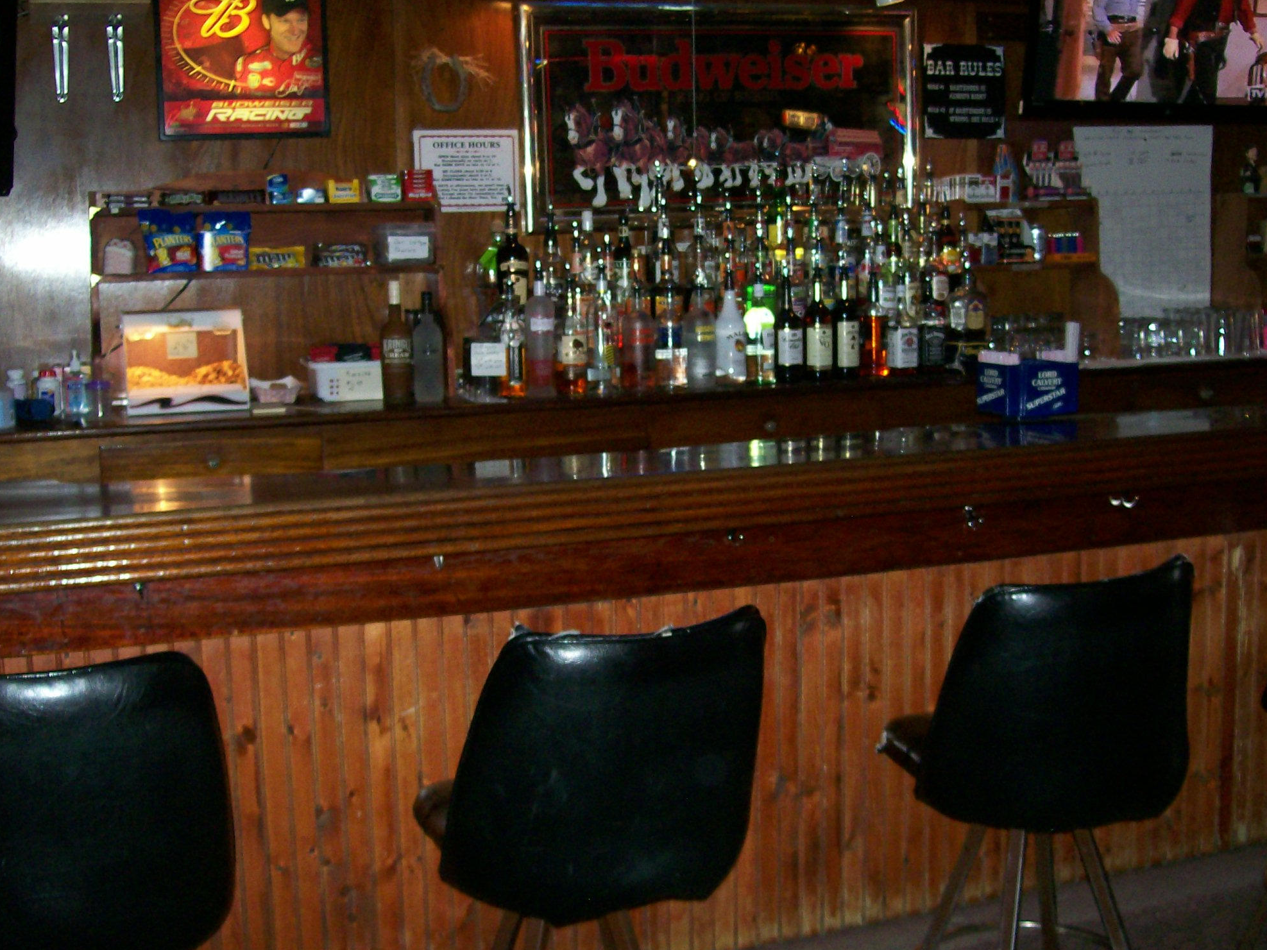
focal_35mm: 42
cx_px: 624
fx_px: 1537
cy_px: 469
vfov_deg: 34.3
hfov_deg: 44.8
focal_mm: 6
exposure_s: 1/64
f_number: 2.7
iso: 140
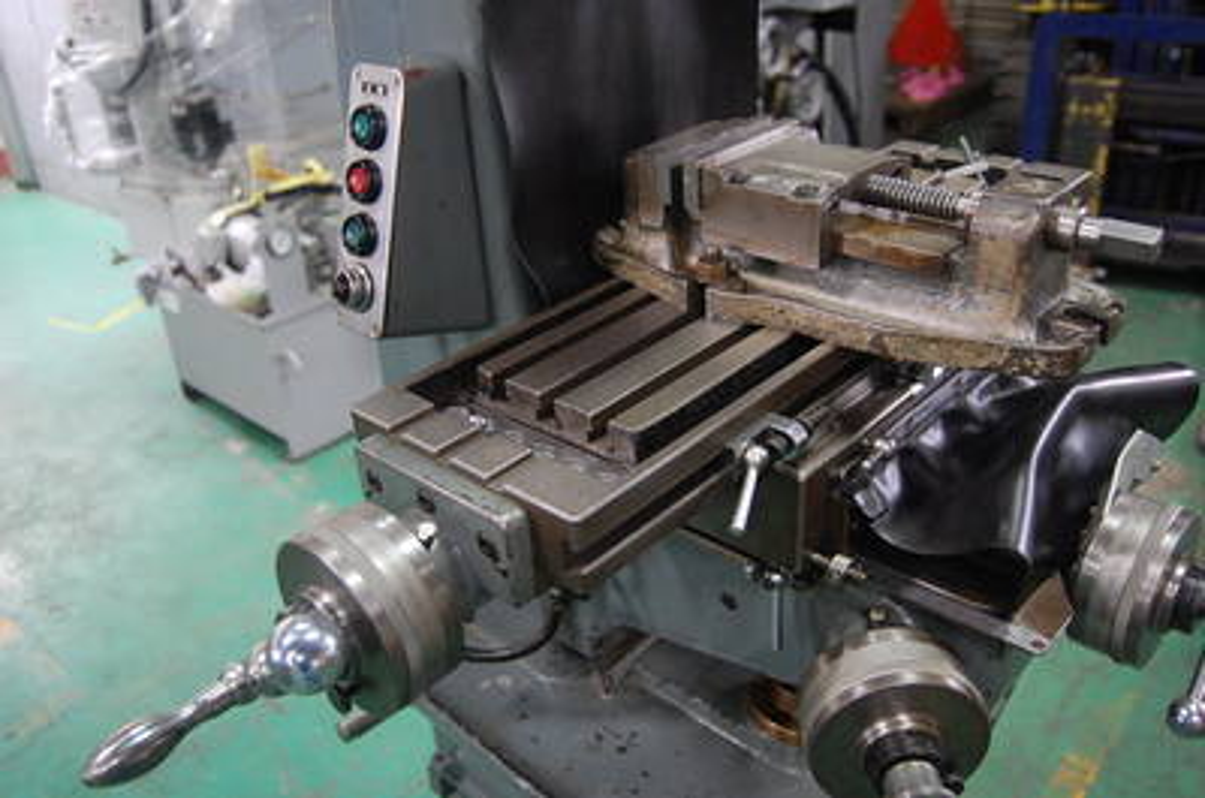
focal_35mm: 30
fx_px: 1002
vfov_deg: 43.4
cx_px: 602
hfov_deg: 62.0
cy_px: 399
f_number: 3.8
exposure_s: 1/8
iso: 800
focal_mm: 20
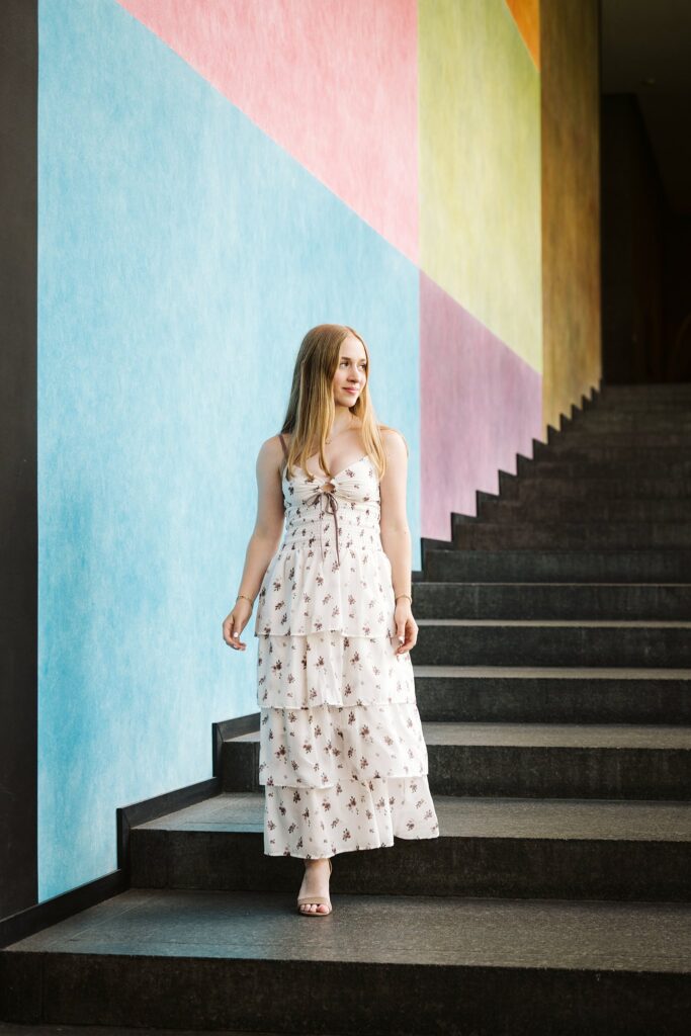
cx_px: 346
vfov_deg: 28.8
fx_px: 2015
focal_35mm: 70
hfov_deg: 19.5
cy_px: 518
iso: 400
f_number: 4
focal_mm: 70
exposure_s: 1/160
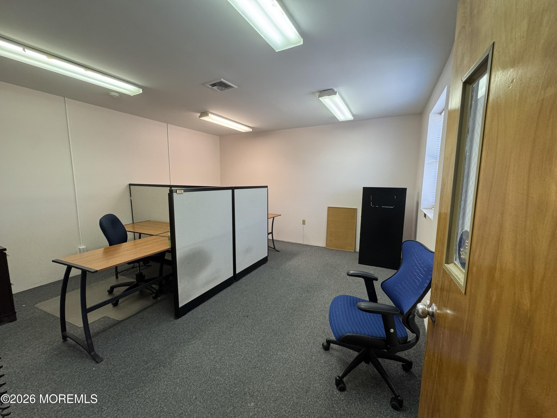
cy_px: 209
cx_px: 278
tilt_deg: -7.6
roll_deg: -0.6
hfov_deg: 102.1
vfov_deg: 85.7
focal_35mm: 14
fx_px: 225
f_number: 2.2
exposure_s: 1/120
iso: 250
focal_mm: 2.22
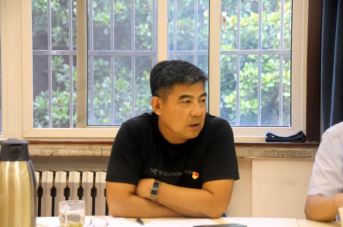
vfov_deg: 14.7
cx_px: 172
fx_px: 885
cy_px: 114
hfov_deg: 21.9
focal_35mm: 93
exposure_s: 1/15
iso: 400
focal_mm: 62
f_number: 4.8
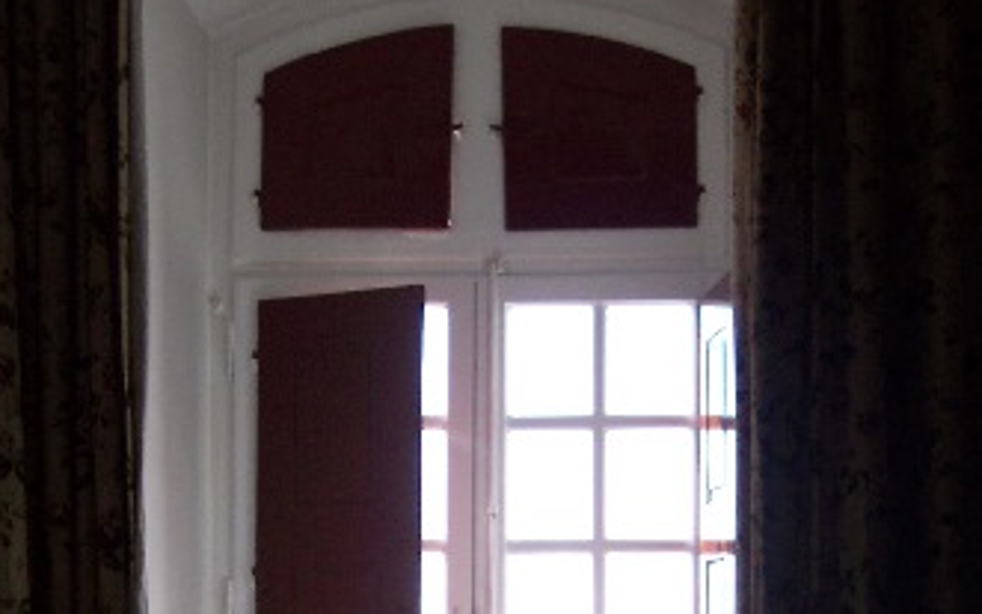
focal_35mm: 73
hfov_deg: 28.2
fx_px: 1954
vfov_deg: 17.3
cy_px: 673
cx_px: 533
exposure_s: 1/500
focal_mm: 8
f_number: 2.8
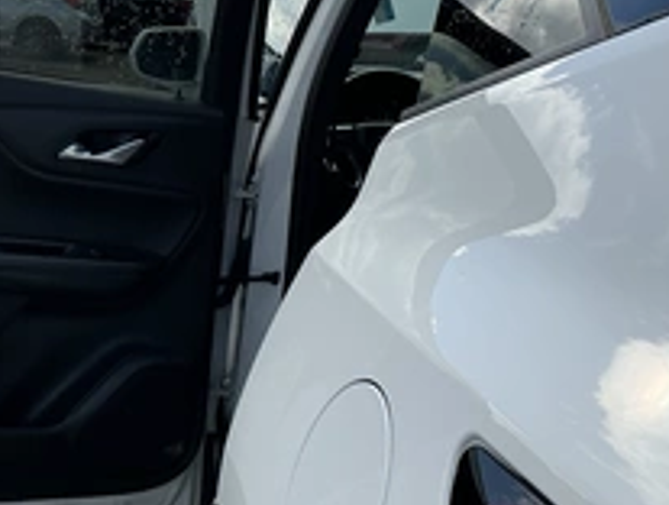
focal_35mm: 54
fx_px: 1045
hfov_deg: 35.3
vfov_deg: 27.1
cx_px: 249
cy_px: 201
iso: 25
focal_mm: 3
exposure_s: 1/1626
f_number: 1.8
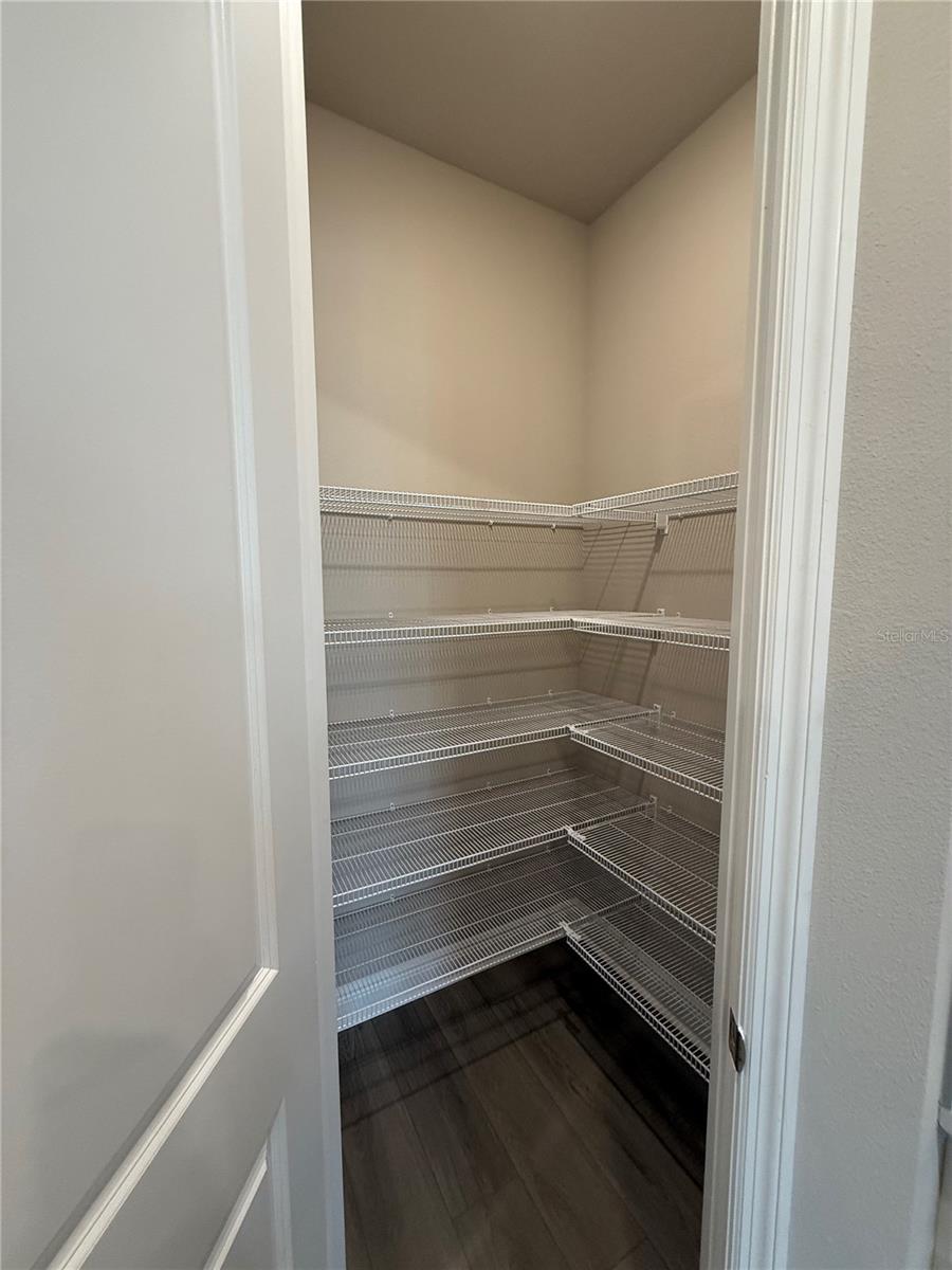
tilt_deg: -4.3
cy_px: 635
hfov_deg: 85.7
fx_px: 513
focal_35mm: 14
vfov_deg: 102.1
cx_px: 476
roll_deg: -0.1
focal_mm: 2.22
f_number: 2.2
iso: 320
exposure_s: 1/120
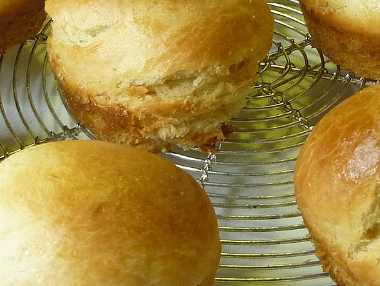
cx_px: 285
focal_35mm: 111
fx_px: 1219
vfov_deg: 13.3
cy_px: 107
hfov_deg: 17.6
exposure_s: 1/30
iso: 200
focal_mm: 5.9
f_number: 2.9
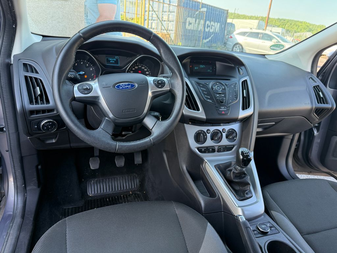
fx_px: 234
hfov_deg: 71.6
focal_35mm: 24
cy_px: 126
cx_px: 168
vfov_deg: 56.8
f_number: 1.78
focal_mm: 6.76
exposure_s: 1/217
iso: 200
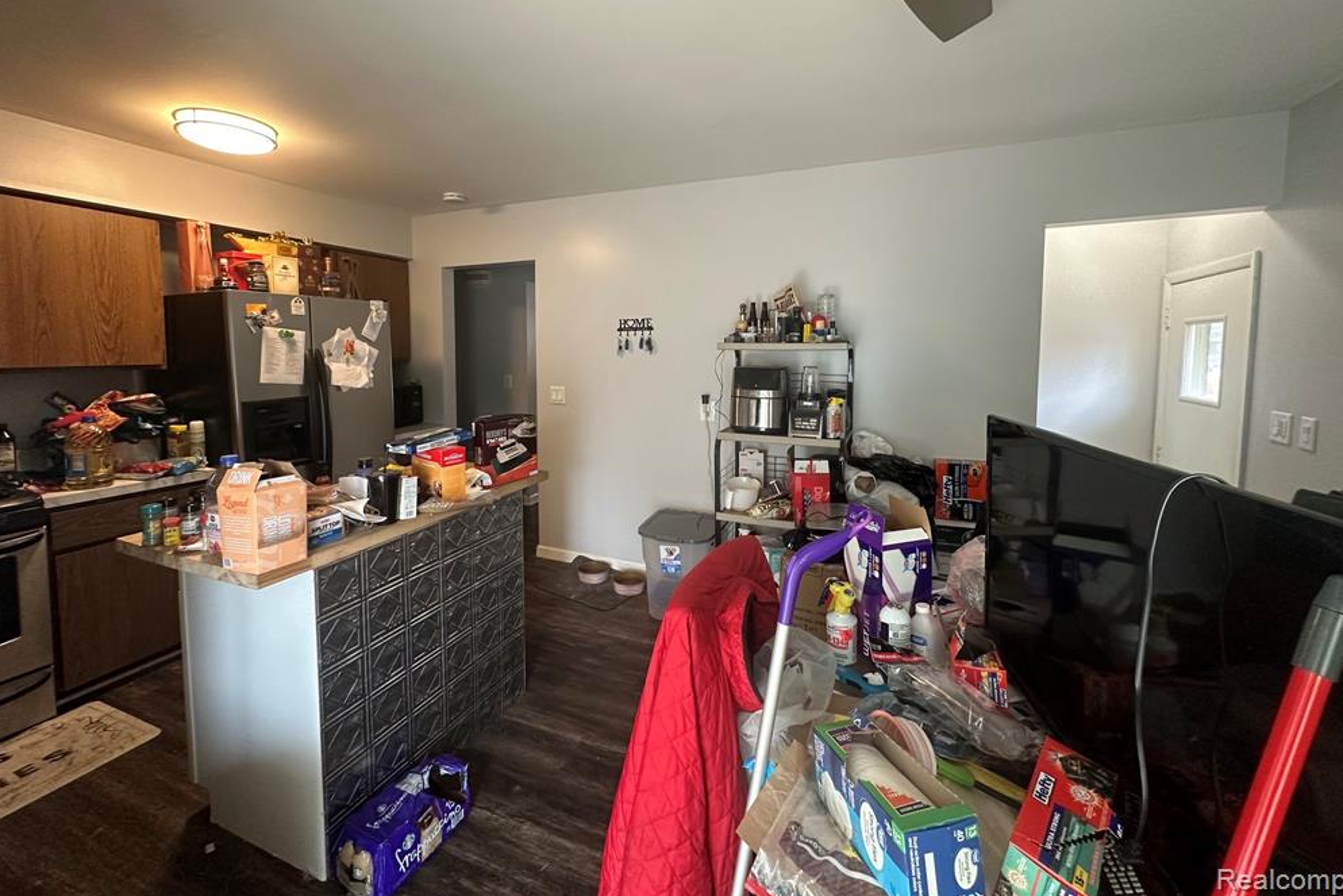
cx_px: 662
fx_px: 560
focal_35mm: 15
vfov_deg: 76.9
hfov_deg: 100.4
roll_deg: +0.2
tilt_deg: -3.6
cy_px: 382
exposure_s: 1/60
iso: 320
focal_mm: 2.22
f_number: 2.2
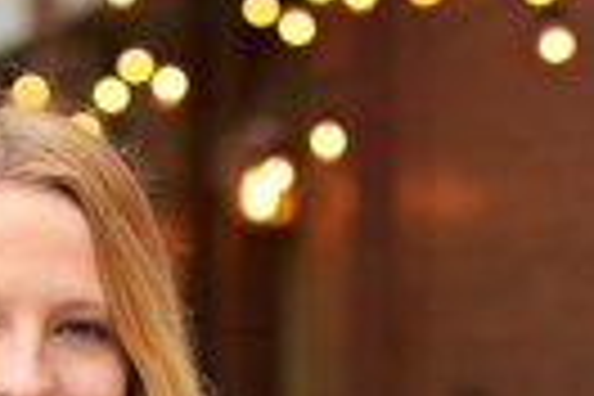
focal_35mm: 323
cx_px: -2
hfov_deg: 6.4
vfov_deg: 4.2
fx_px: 5329
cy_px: 932
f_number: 4
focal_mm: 85
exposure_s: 1/250
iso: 400
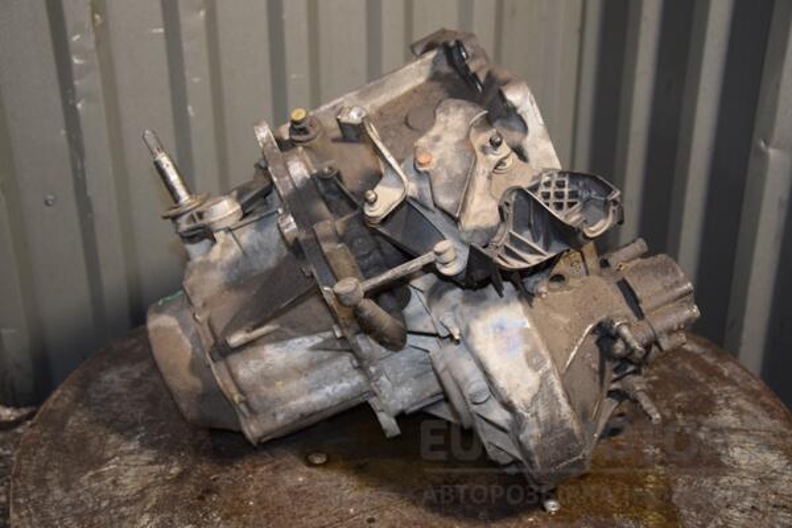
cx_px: 396
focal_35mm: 48
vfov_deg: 28.1
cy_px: 264
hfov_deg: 41.1
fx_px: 1056
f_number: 5
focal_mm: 32
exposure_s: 1/80
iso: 800
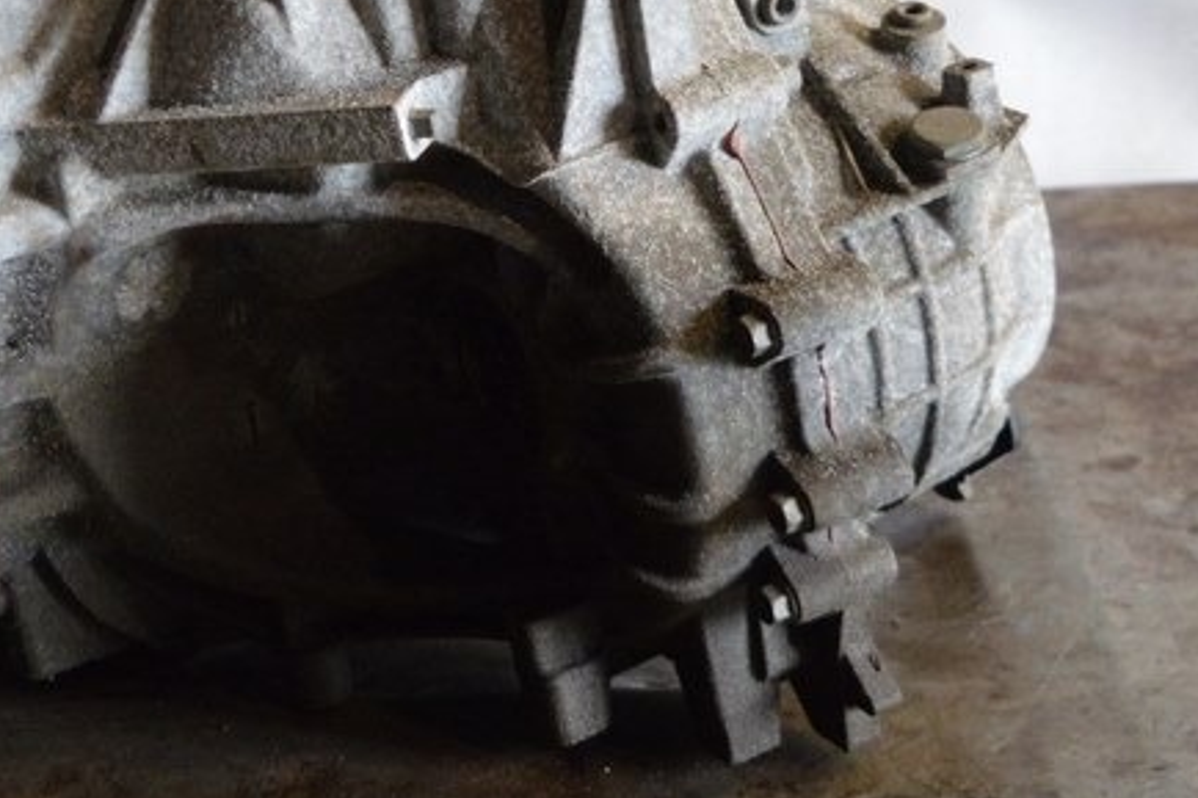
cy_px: 87
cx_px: 370
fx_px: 3060
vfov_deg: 14.7
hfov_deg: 22.0
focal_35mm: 92
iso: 800
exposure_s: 1/50
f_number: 4
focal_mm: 26
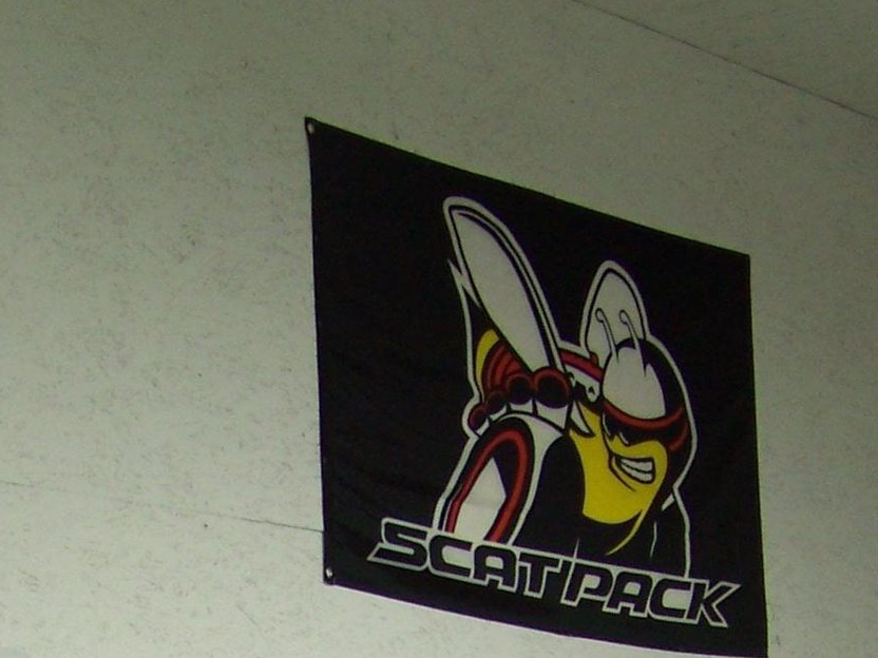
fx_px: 3373
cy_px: 1101
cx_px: 187
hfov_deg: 14.7
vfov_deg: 10.6
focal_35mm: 133
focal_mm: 5.85
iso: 69
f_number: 2.8
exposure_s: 1/40
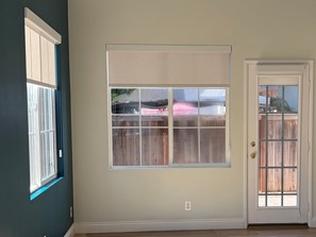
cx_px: 204
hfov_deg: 34.1
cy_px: 153
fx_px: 511
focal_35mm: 56
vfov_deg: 26.0
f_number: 1.6
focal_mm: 5.96
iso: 64
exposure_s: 1/348
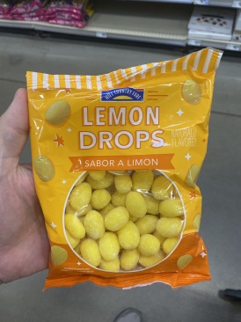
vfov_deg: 67.3
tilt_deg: -60.1
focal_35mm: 26
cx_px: 120
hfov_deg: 53.0
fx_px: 242
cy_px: 161
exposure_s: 1/60
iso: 100
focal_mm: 4.25
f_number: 1.8
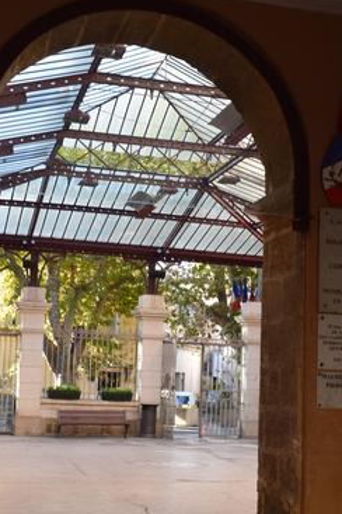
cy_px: 272
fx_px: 841
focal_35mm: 59
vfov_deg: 33.9
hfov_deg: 22.9
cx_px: 210
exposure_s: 1/50
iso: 400
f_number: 8
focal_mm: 24
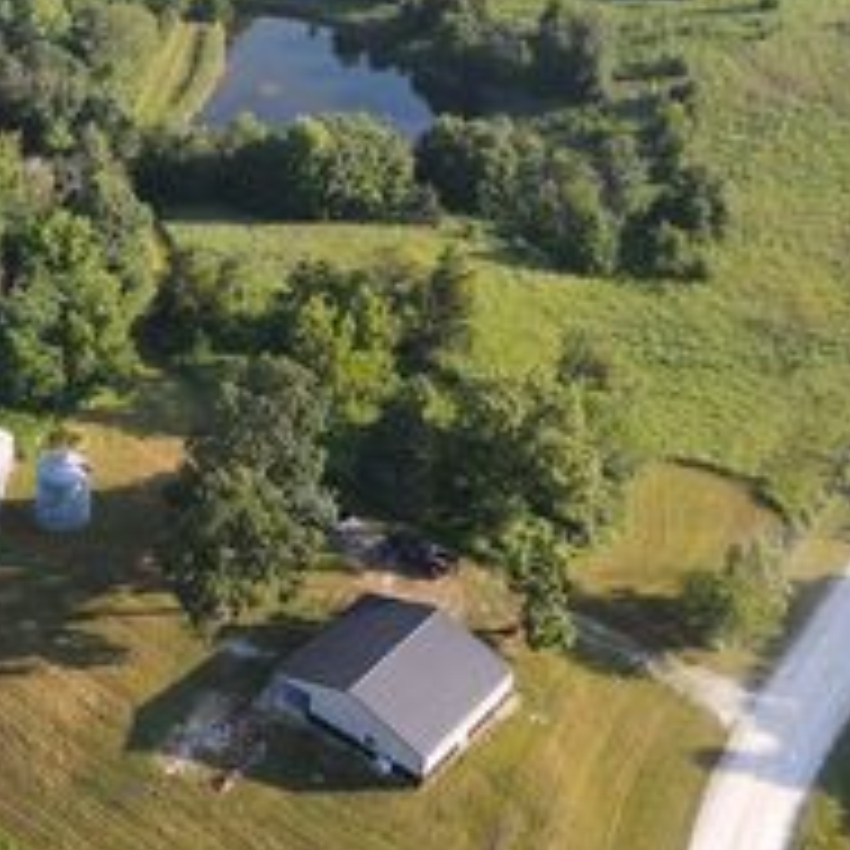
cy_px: 200
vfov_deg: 30.0
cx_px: -63
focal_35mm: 56
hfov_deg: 28.1
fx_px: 1556
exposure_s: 1/15
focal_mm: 4.5
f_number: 2.8
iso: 120
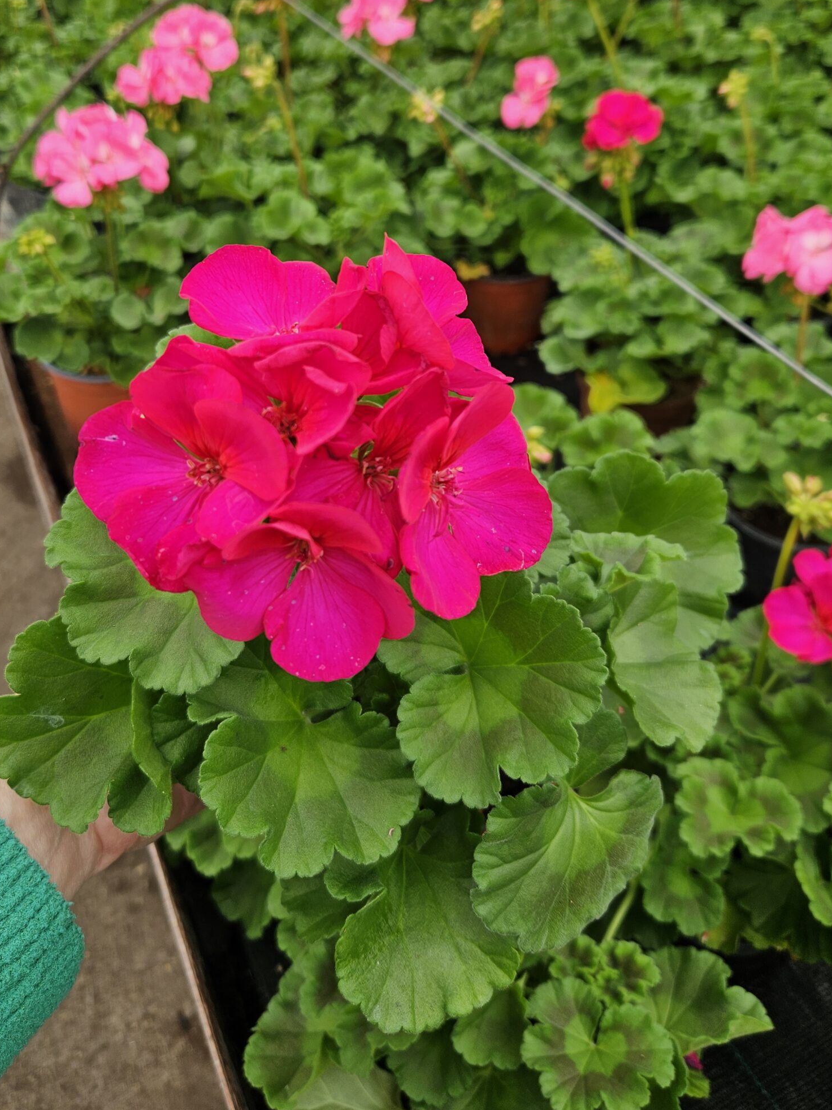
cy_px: 433
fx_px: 962
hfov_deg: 46.7
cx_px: 383
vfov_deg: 59.4
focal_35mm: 30
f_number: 1.8
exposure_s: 1/270
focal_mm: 5.4
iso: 25
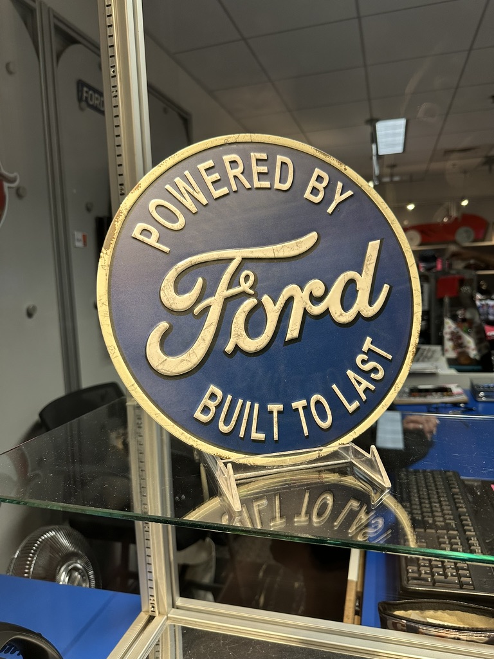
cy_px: 330
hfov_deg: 56.8
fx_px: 457
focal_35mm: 24
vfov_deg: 71.6
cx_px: 247
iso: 160
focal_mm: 6.86
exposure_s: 1/120
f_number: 1.78
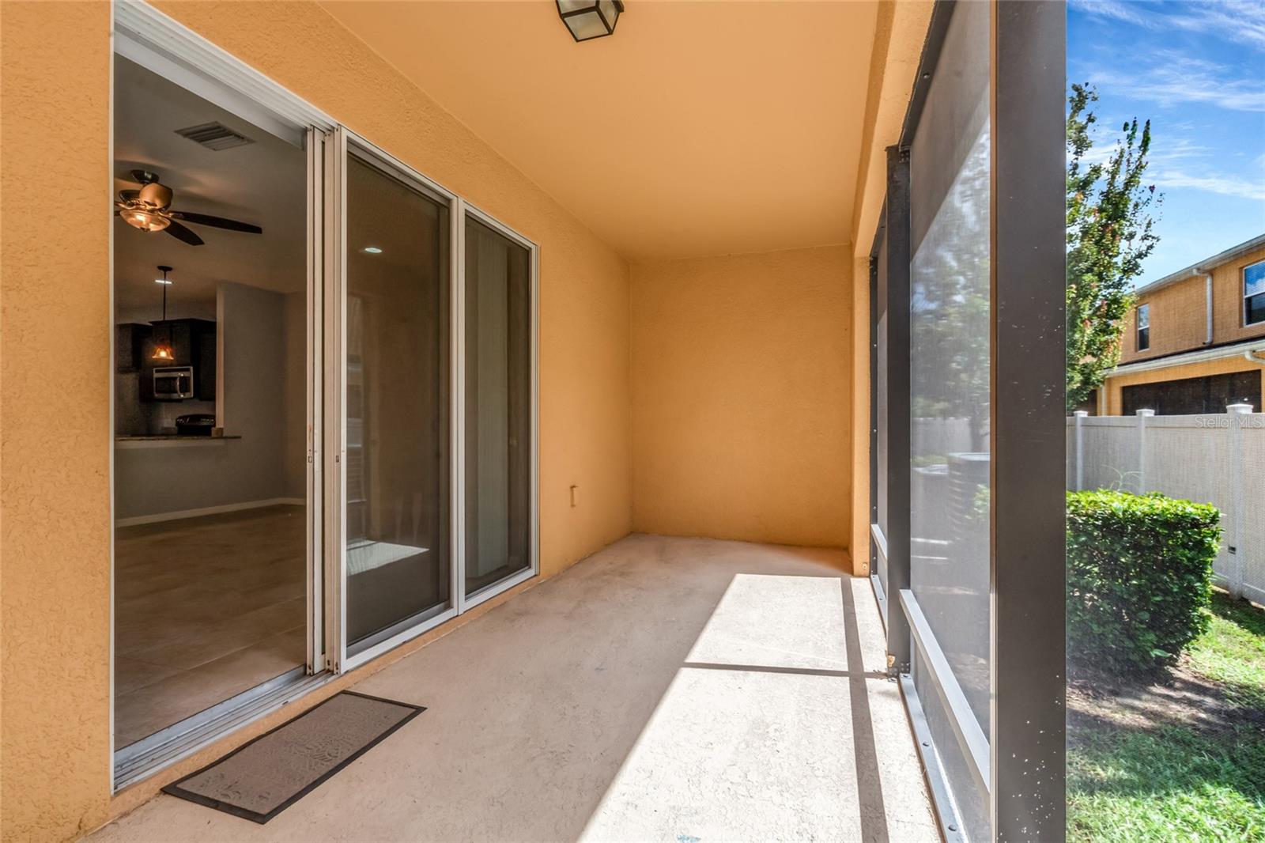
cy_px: 422
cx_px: 632
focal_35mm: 16
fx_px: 562
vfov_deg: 73.7
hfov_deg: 96.7
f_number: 16
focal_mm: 16
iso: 200
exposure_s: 1/60
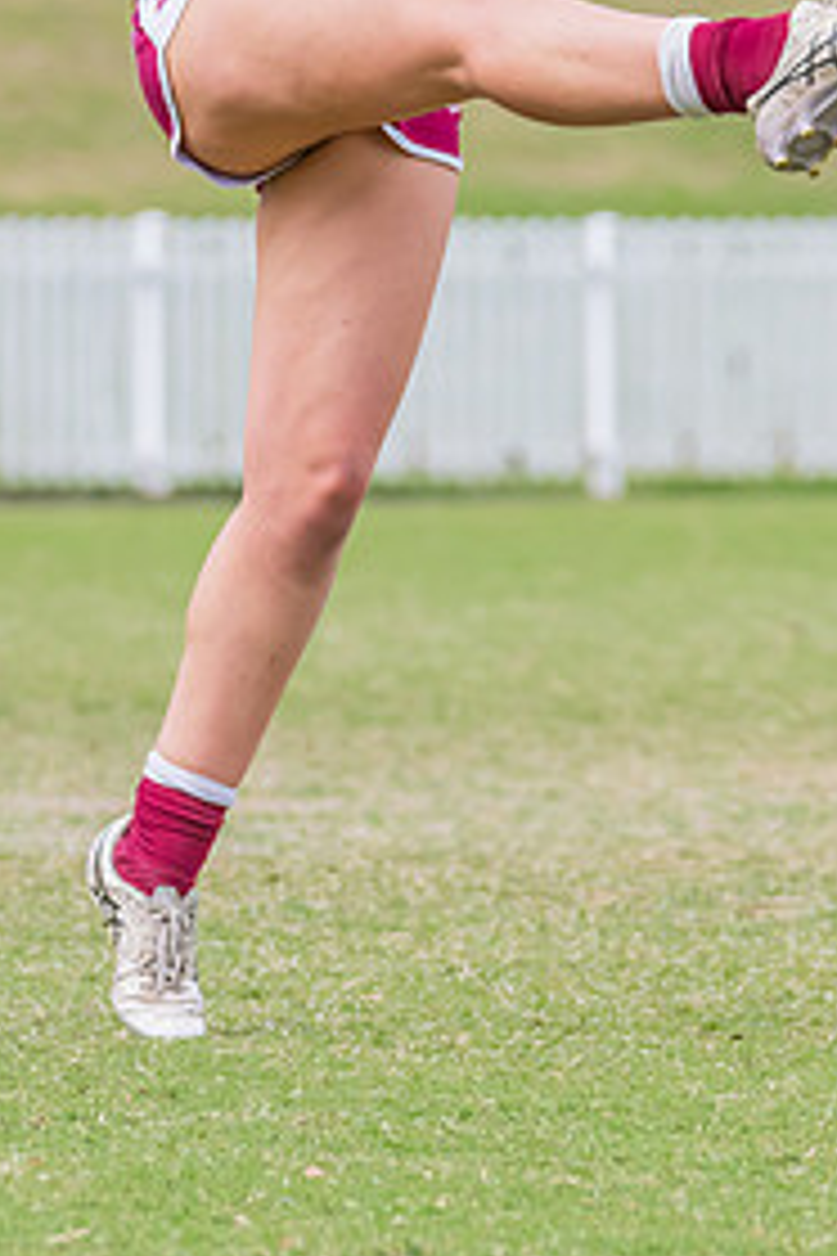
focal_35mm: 669
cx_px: 327
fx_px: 23330
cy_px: 397
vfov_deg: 3.1
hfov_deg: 2.1
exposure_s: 1/1250
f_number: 8
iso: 800
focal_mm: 240
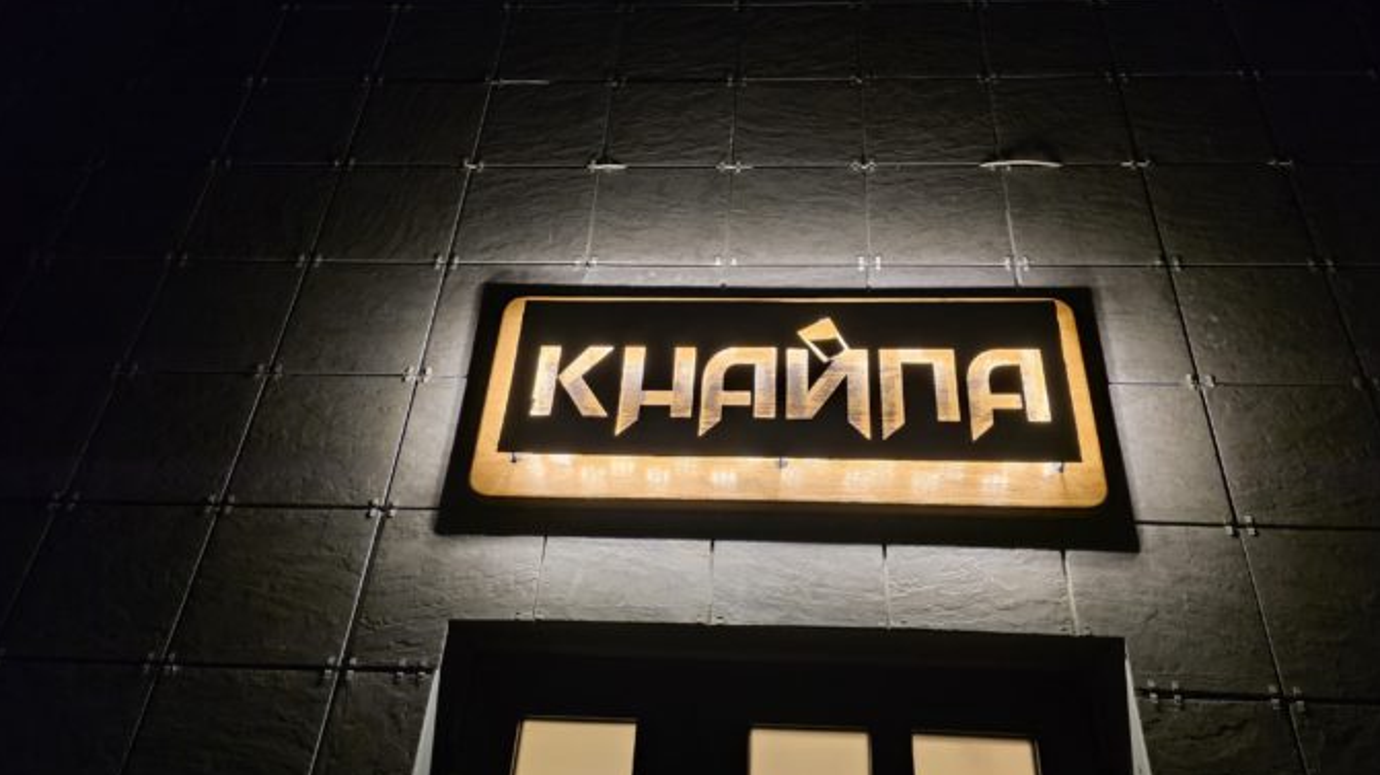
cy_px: 450
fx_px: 951
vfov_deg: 44.2
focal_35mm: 26
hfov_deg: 71.9
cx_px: 705
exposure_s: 1/100
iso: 640
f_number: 1.7
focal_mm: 6.3
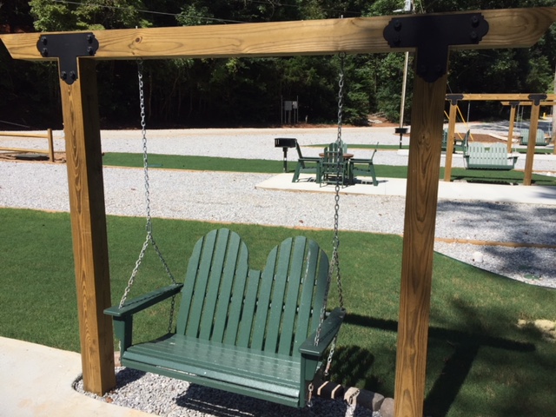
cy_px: 208
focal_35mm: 29
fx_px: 466
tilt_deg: -10.9
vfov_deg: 48.2
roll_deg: -0.1
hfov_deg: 61.7
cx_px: 278
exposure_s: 1/2639
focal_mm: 4.15
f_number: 2.2
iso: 32
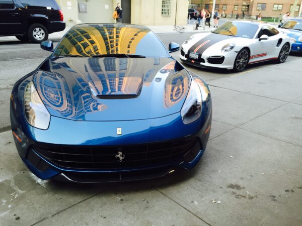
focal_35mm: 29
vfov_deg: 48.2
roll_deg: -2.2
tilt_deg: -17.6
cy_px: 113
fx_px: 253
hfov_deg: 61.7
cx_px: 151
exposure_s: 1/30
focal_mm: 4.15
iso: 32
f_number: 2.2
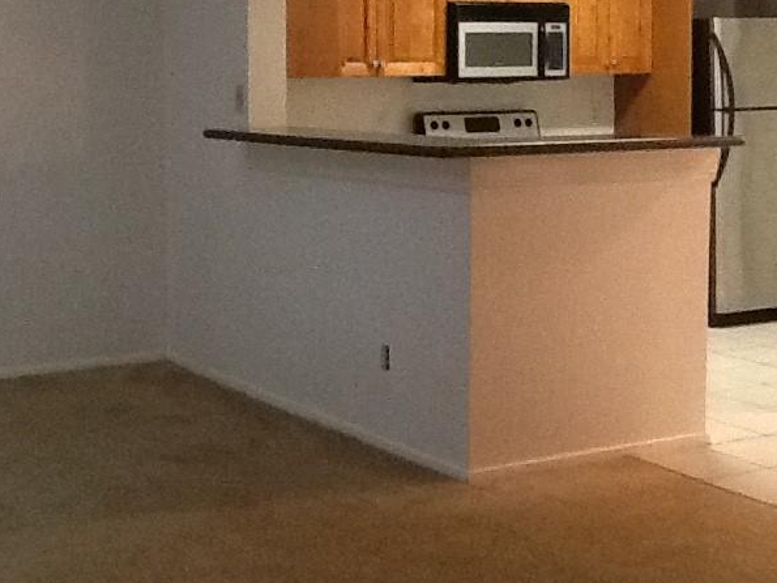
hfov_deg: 27.3
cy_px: 182
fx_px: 1593
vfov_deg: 20.6
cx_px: 307
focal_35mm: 71
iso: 320
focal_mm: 2.03
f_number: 2.4
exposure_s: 1/30
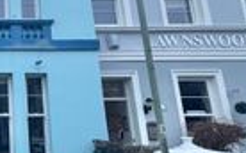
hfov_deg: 37.5
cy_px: 66
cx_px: -34
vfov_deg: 29.8
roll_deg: +0.4
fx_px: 288
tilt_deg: +12.7
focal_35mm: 43
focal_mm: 2.22
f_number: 2.2
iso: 400
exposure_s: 1/60
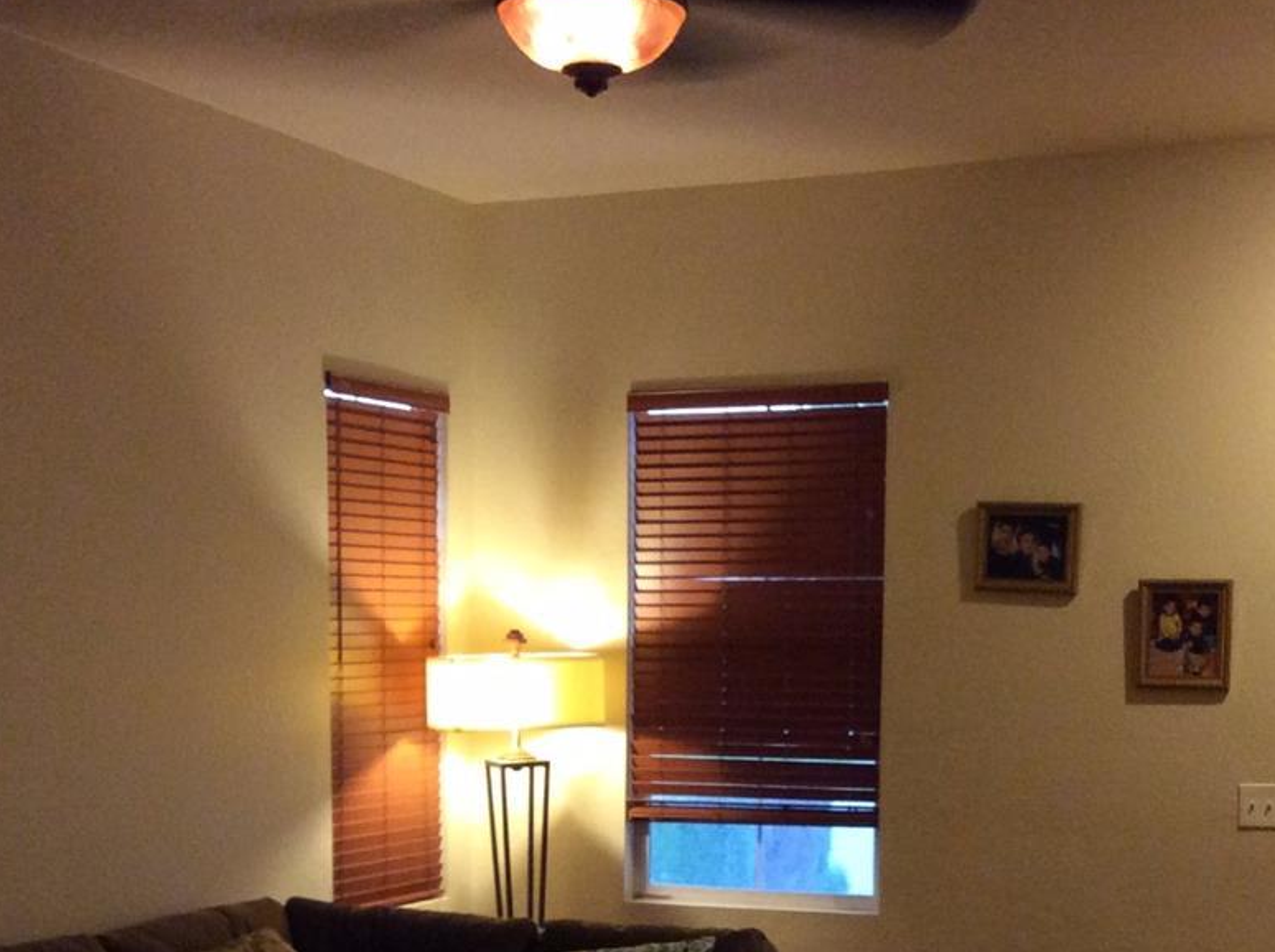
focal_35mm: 62
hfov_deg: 31.2
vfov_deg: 23.1
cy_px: 824
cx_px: 646
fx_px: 2280
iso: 250
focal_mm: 3.3
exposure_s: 1/24
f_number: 2.4
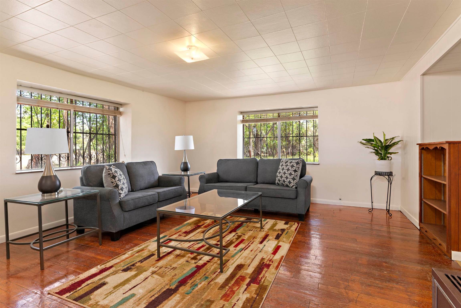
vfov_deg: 67.4
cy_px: 154
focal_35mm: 18
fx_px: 231
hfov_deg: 90.0
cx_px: 230
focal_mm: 18
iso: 400
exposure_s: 1/6
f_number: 11
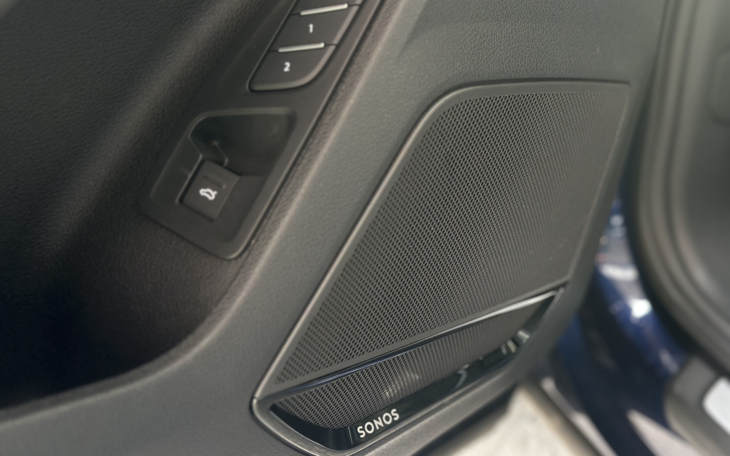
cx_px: 365
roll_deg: -0.8
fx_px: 1015
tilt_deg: -27.0
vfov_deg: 25.3
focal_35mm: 51
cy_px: 190
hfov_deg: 39.6
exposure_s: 1/60
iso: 160
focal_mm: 6.86
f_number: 1.78
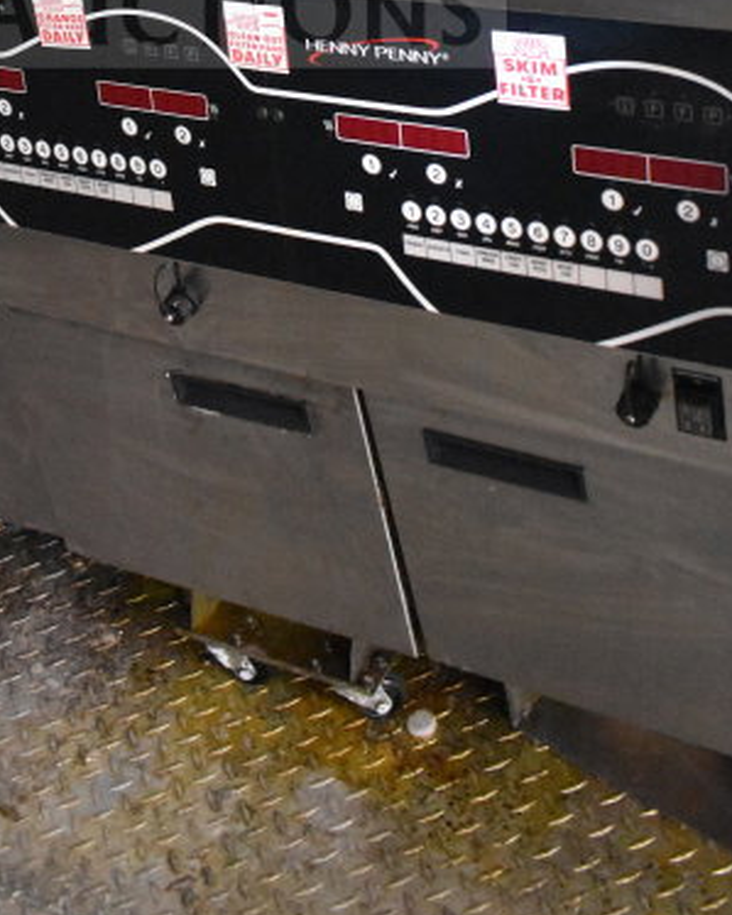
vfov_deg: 27.5
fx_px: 1680
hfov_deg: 24.4
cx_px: 230
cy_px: -126
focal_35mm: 62
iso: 7200
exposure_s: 1/30
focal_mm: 18
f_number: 3.5
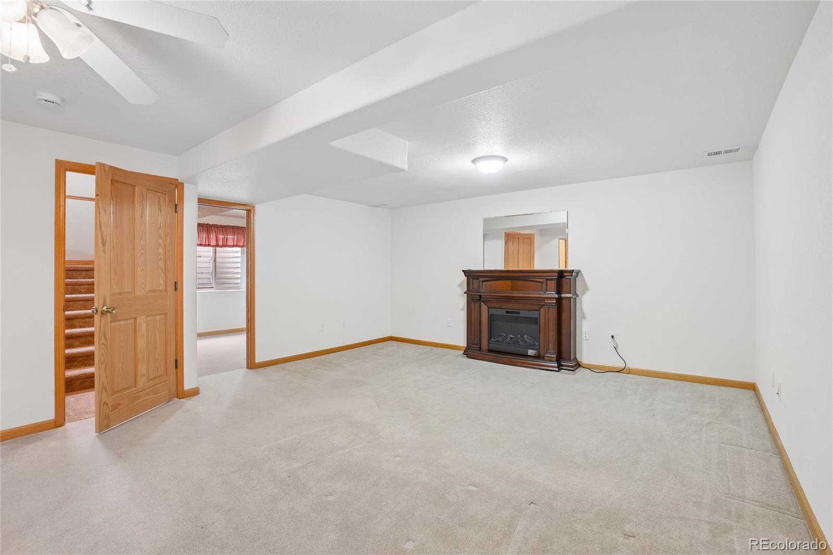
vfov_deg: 77.3
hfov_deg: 100.4
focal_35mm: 15
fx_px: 347
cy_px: 278
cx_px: 416
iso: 400
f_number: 8
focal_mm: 10
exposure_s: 1/2.5
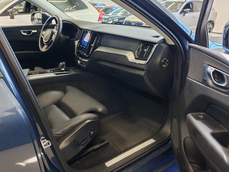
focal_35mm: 31
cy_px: 86
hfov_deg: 58.4
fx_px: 205
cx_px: 114
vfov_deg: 45.4
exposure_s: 1/100
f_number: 1.9
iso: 500
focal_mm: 6.12
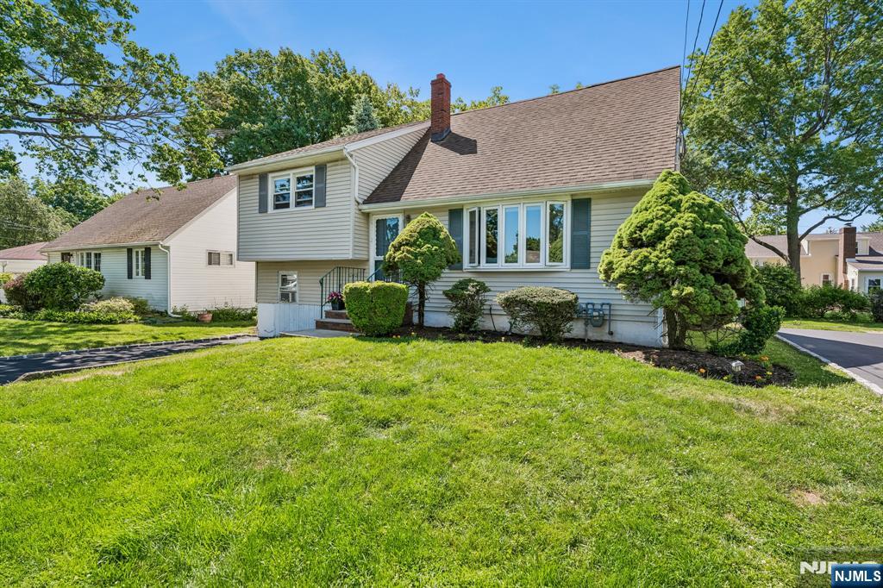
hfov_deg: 91.0
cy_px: 294
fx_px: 434
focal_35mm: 18
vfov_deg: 68.2
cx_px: 442
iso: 100
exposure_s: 1/80
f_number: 7.1
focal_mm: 17.7
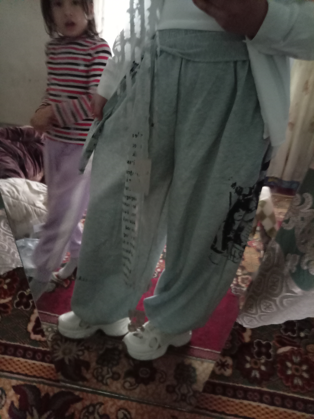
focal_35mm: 25
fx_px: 303
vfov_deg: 69.4
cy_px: 210
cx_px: 157
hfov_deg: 54.8
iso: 3396
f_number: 1.8
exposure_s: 1/14.3
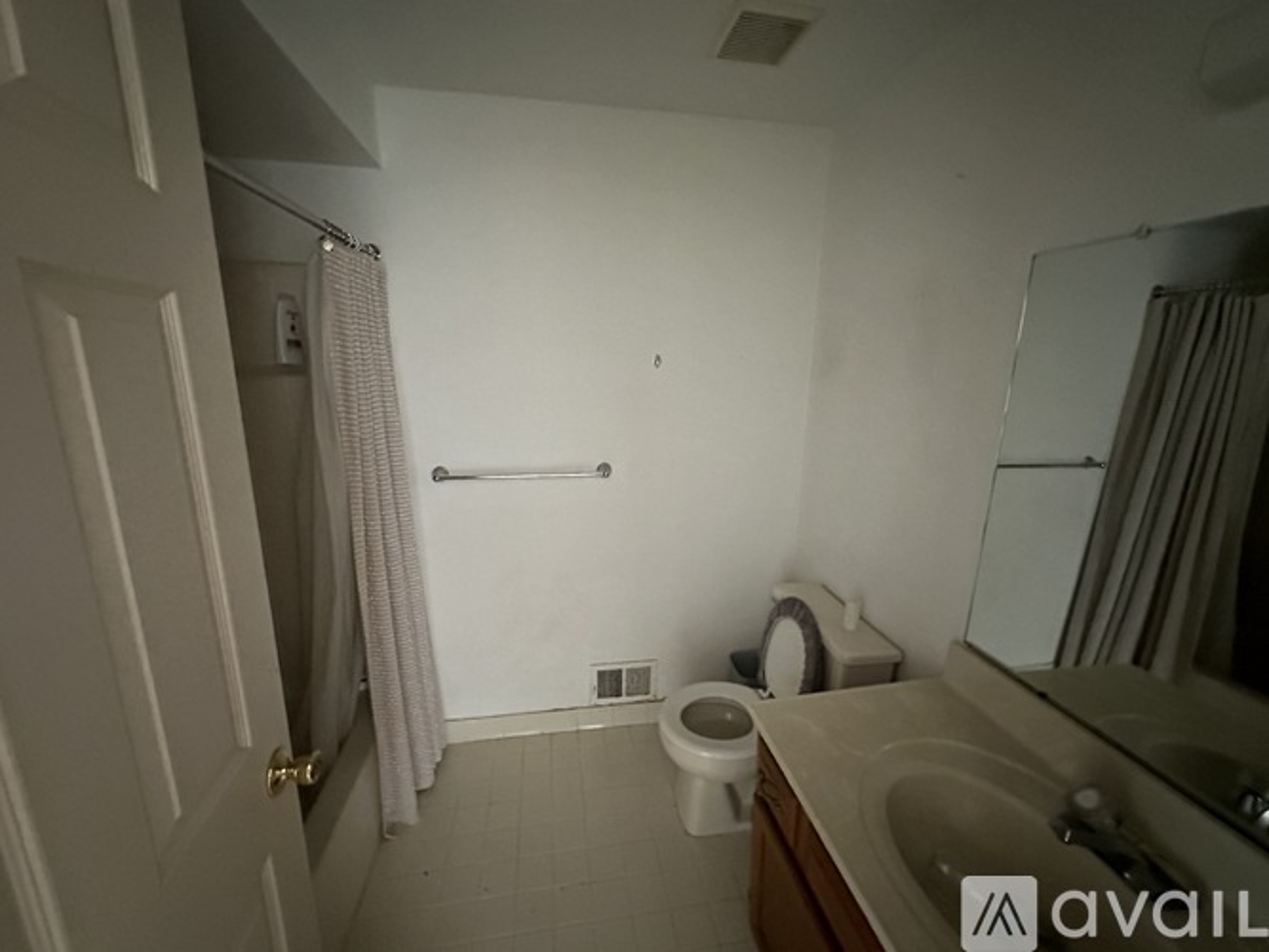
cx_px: 634
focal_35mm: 14
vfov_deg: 85.7
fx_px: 513
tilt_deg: -13.1
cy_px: 476
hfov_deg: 102.1
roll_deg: -0.2
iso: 1600
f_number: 2.2
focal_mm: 2.22
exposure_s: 1/39
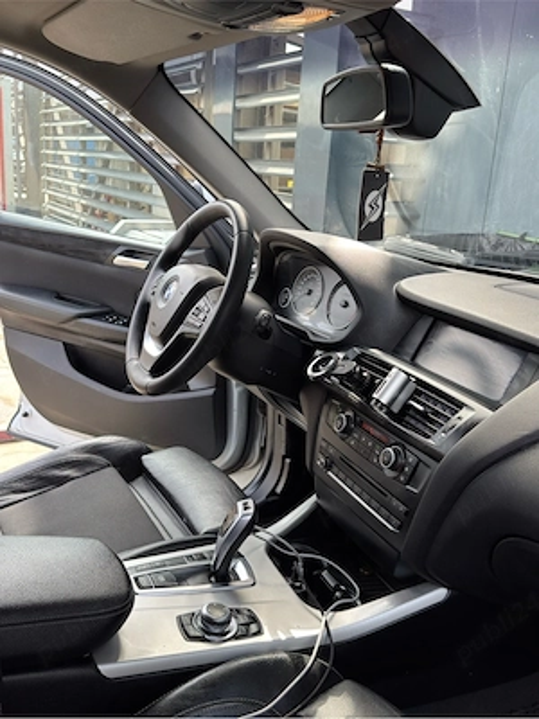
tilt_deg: -15.0
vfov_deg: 54.0
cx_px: 270
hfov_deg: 41.8
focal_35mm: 34
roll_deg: -4.1
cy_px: 360
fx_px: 706
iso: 100
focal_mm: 6.76
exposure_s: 1/459
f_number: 1.78
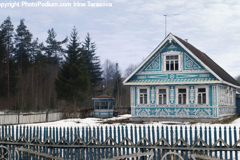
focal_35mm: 45
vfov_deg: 29.9
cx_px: 132
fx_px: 300
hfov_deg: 43.5
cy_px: 89
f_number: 5
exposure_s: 1/160
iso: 100
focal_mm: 26
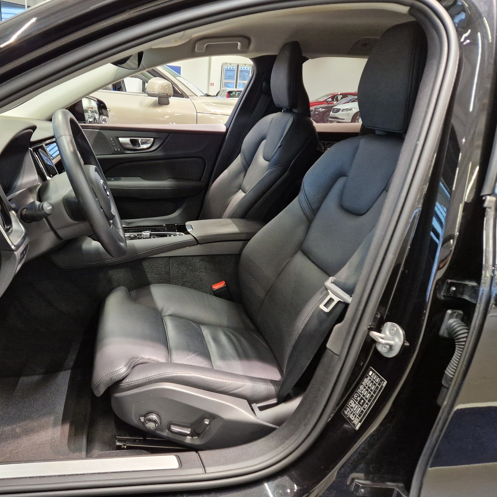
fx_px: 455
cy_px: 241
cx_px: 173
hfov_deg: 56.3
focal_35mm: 28
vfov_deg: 57.3
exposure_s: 1/100
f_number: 1.8
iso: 640
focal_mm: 5.4
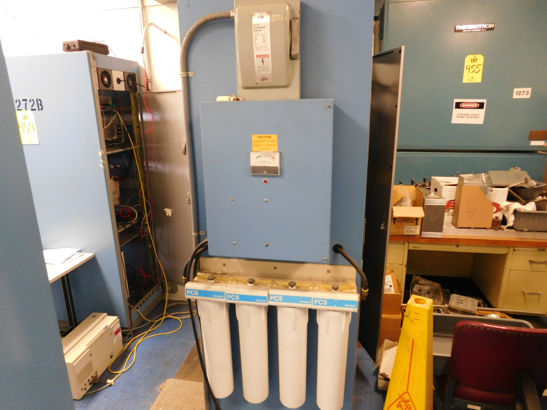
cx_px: 274
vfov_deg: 58.9
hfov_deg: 73.9
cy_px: 205
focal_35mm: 23
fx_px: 363
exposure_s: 1/20
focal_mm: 4
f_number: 3
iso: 400
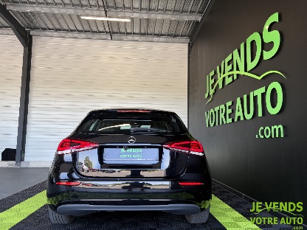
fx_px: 231
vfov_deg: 53.1
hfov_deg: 67.3
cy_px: 115
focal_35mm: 26
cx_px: 154
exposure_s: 1/122
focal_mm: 5.96
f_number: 1.6
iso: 50
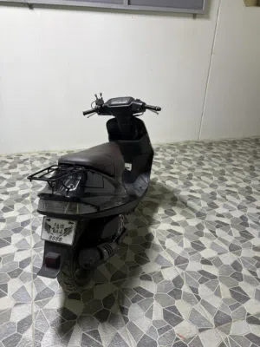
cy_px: 174
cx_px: 130
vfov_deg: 67.3
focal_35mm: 26
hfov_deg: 53.1
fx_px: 260
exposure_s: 1/50
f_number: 1.6
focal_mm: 5.96
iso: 200
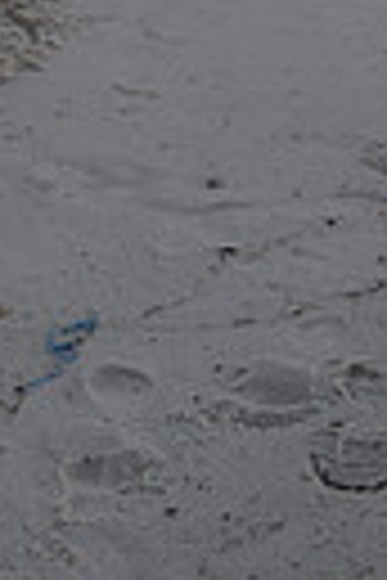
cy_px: -692
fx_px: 3273
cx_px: -479
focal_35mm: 203
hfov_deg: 6.5
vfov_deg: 9.3
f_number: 5.6
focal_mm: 30
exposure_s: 1/125
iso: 400
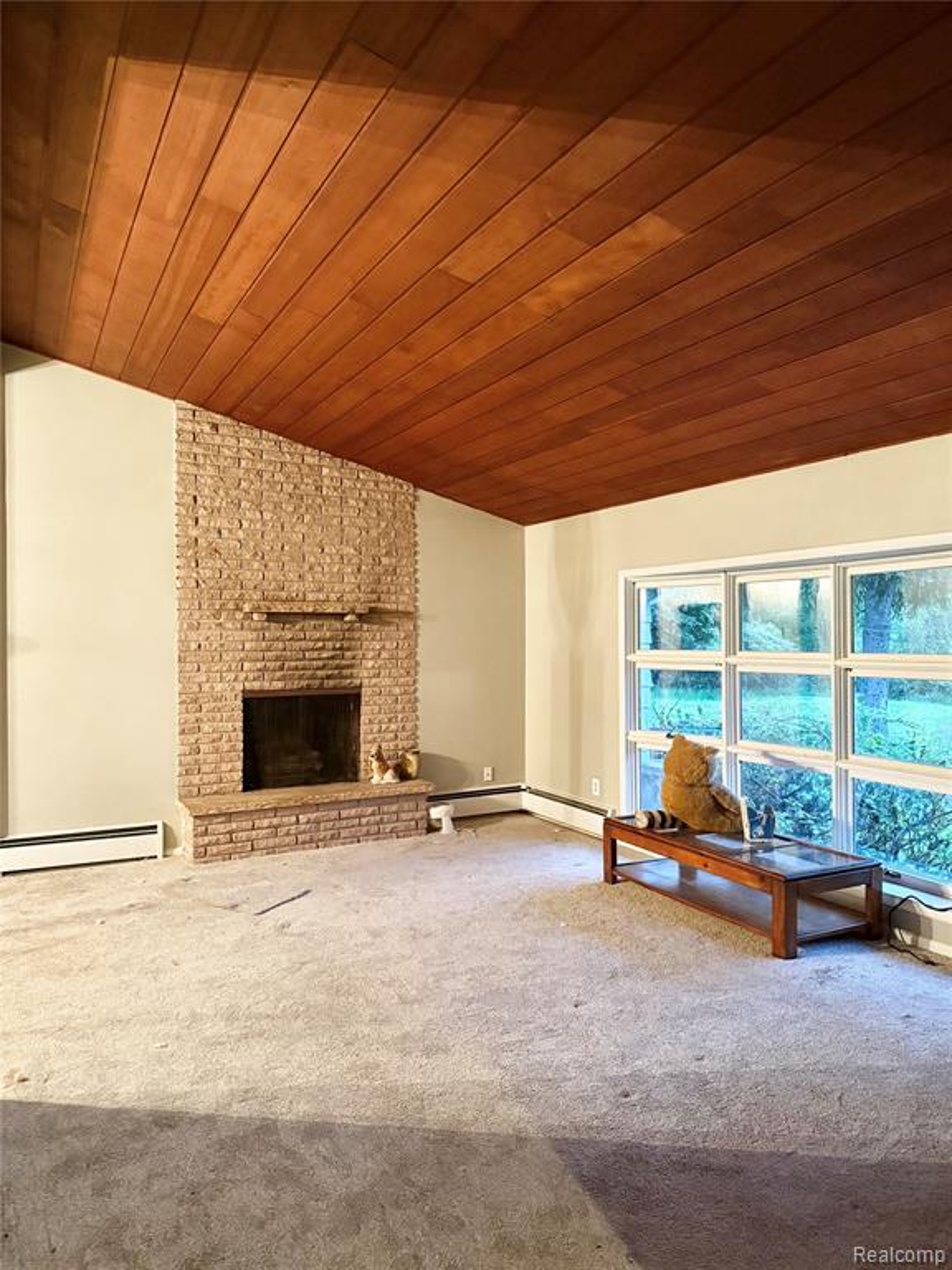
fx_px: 880
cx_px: 476
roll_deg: +0.4
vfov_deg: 71.6
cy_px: 635
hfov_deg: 56.8
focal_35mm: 24
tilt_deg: -0.8
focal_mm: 6.76
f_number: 1.78
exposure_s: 1/30
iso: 1000
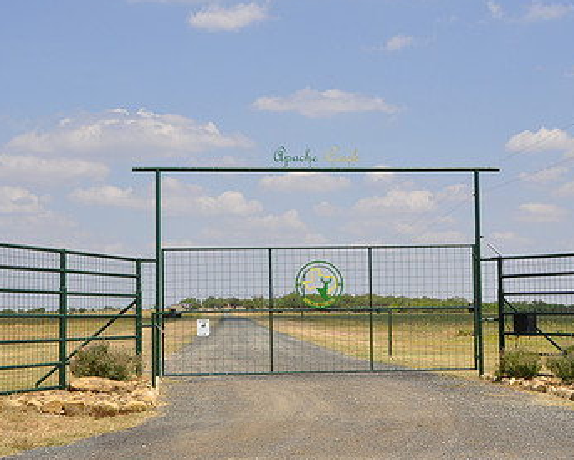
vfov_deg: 20.2
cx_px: 335
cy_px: 250
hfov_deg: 25.0
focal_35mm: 76
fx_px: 1292
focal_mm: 32
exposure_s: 1/250
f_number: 8
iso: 200
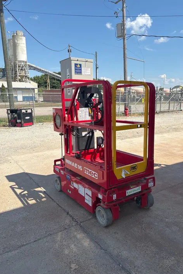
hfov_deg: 46.3
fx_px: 213
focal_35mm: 28
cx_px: 104
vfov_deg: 65.5
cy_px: 141
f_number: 1.6
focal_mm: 5.96
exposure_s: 1/2857
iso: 50
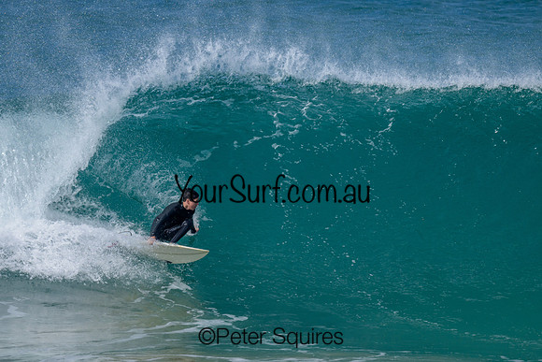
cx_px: 214
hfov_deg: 1.9
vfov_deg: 1.3
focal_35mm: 1099
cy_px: 222
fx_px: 16556
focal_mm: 800
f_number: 6.3
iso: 220
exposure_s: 1/2000
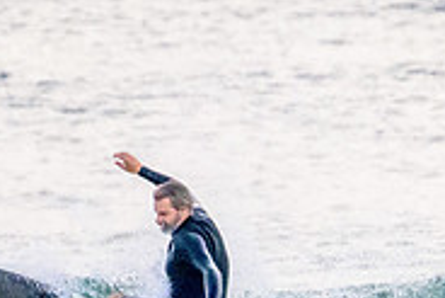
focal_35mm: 2365
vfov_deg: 0.6
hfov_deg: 0.9
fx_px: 29256
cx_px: 188
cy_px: 330
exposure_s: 1/2000
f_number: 11
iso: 4500
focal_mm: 600
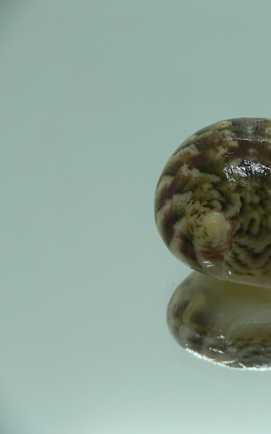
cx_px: 272
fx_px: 591
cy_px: 216
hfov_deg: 24.6
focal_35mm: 50
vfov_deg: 40.3
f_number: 2.8
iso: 80
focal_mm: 4.6
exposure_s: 1/60
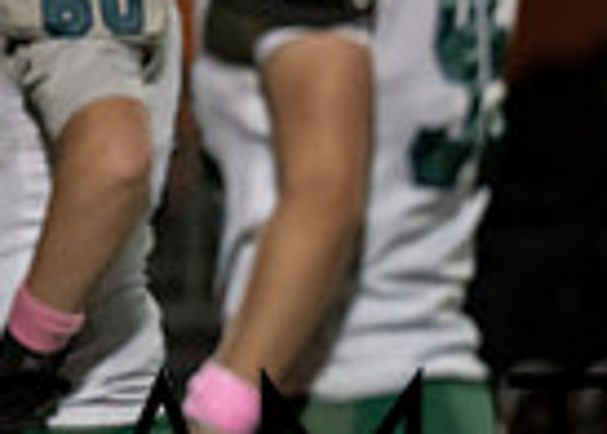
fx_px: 18921
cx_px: 1192
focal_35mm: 1097
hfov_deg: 1.8
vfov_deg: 1.3
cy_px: 348
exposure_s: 1/1000
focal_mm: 200
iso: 1600
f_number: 2.8
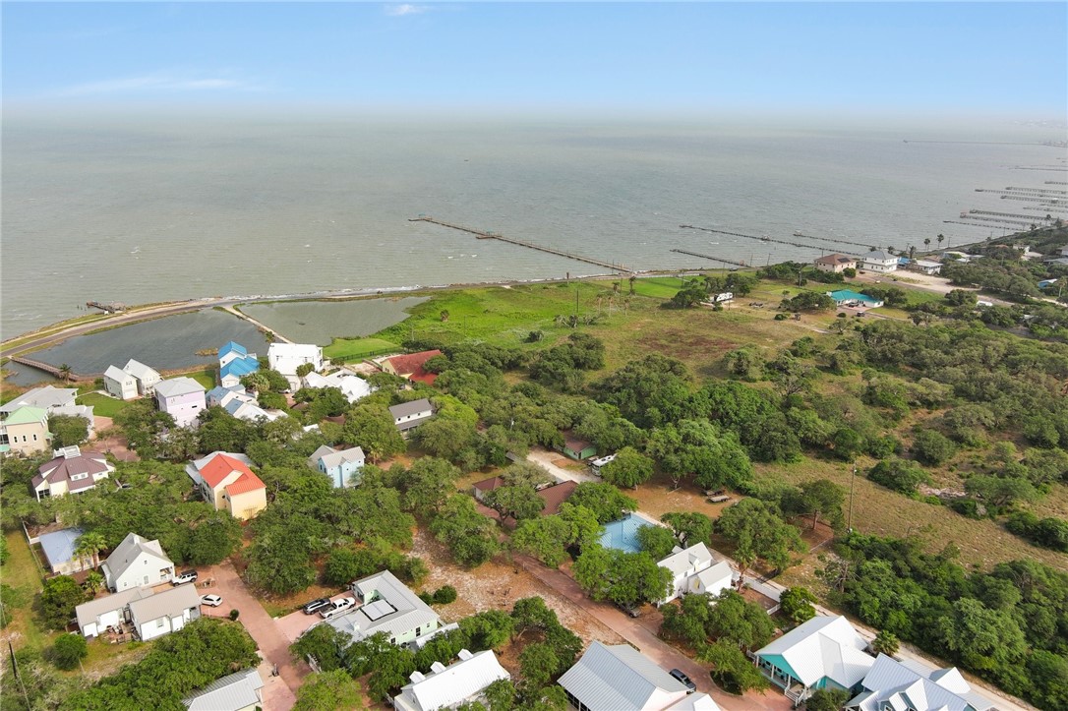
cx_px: 534
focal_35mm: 29
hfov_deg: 63.7
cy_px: 356
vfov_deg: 44.9
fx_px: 860
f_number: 2.8
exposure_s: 1/40
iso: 100
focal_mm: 10.57
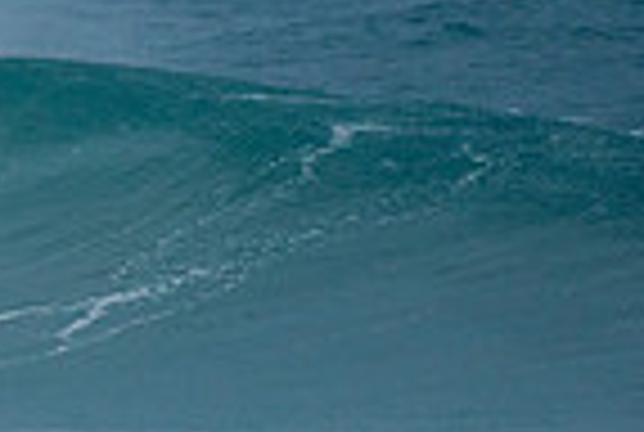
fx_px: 44439
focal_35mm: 2479
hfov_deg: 0.8
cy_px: 95
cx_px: -621
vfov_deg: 0.6
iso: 280
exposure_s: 1/1250
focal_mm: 500
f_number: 5.6
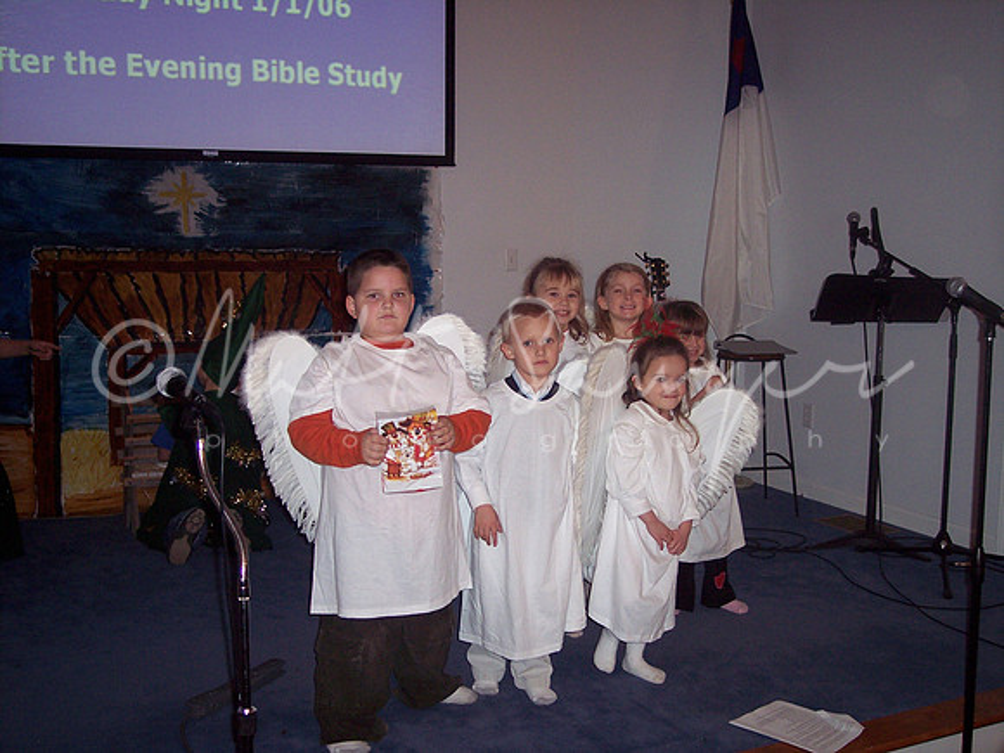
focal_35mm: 39
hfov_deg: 47.9
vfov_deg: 36.8
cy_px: 376
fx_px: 1131
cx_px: 502
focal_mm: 8
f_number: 2.8
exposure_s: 1/60
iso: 140
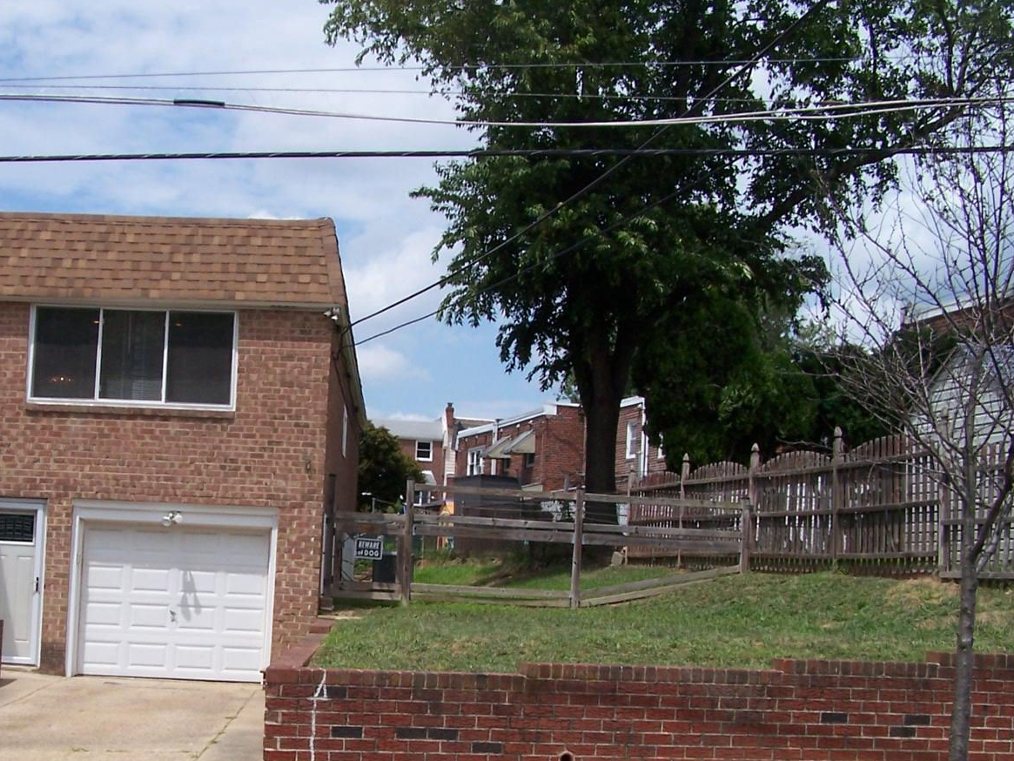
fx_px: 1582
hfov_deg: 35.1
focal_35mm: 54
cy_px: 519
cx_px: 322
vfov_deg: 26.9
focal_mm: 6.3
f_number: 5.6
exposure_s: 1/500
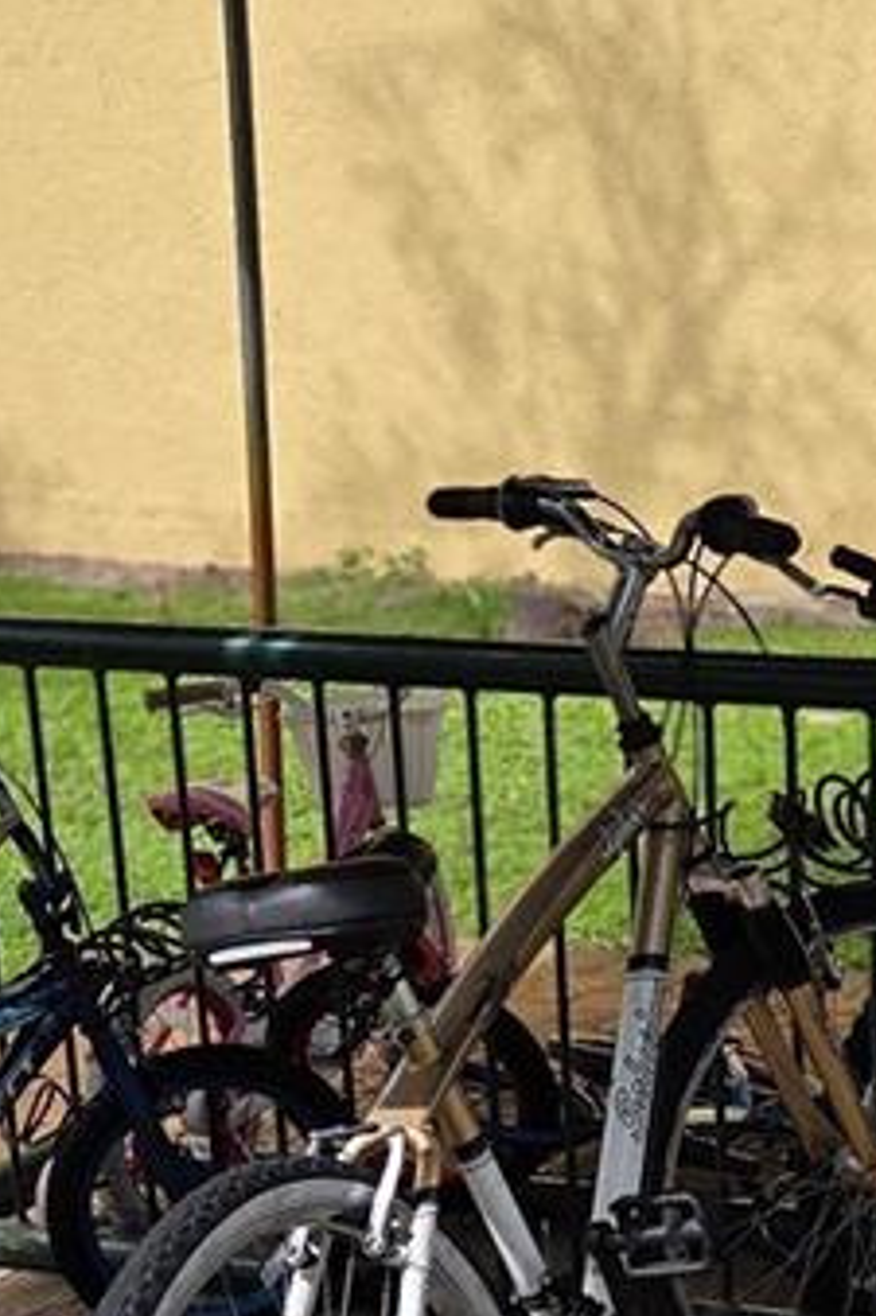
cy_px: 1137
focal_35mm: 85
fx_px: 3105
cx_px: 880
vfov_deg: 23.4
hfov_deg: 15.7
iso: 80
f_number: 1.8
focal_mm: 5.4
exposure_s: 1/4460
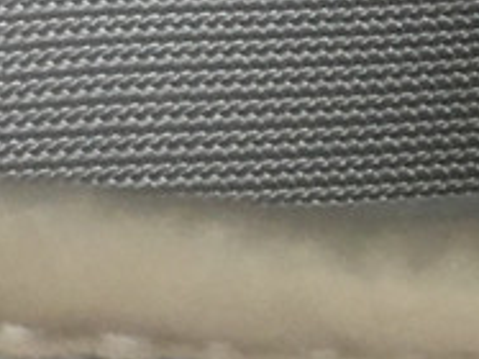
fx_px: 2572
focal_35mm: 186
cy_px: -372
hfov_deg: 10.6
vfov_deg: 7.6
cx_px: 305
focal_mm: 4.15
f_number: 2.2
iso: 160
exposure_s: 1/33
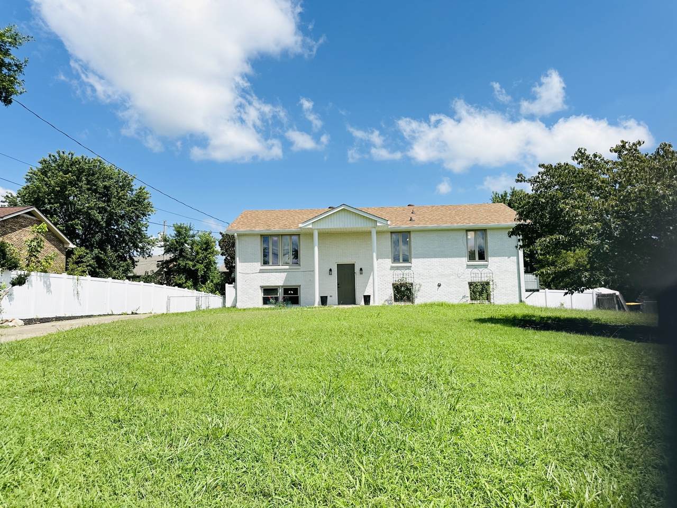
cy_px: 254
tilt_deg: +6.2
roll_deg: +1.4
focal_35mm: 24
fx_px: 469
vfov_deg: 56.8
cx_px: 338
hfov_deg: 71.6
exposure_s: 1/5848
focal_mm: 6.86
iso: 80
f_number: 1.78
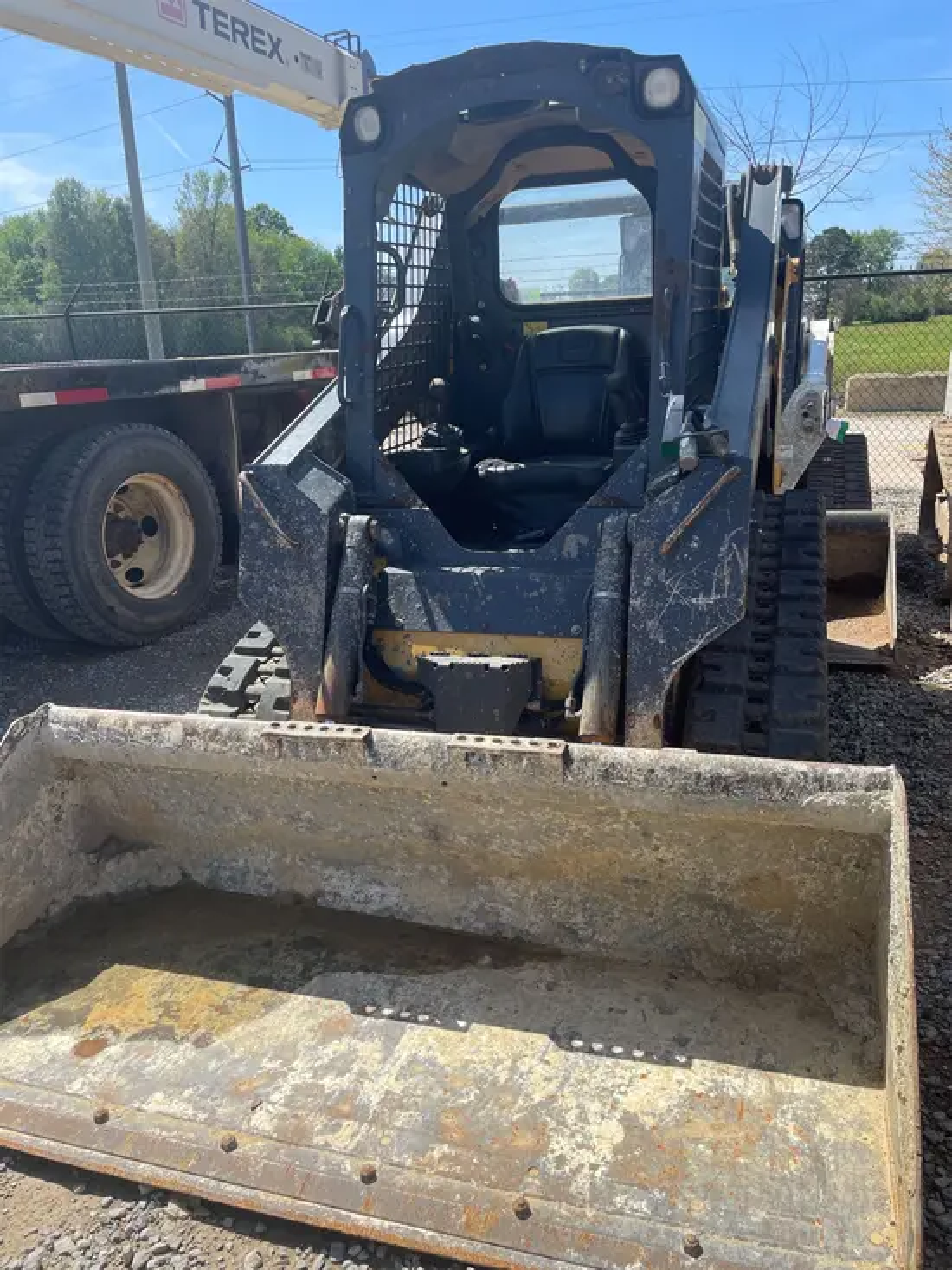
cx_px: 476
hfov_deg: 53.1
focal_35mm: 26
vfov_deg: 67.3
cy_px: 635
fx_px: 953
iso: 50
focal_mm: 4.2
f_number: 1.6
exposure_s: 1/2882
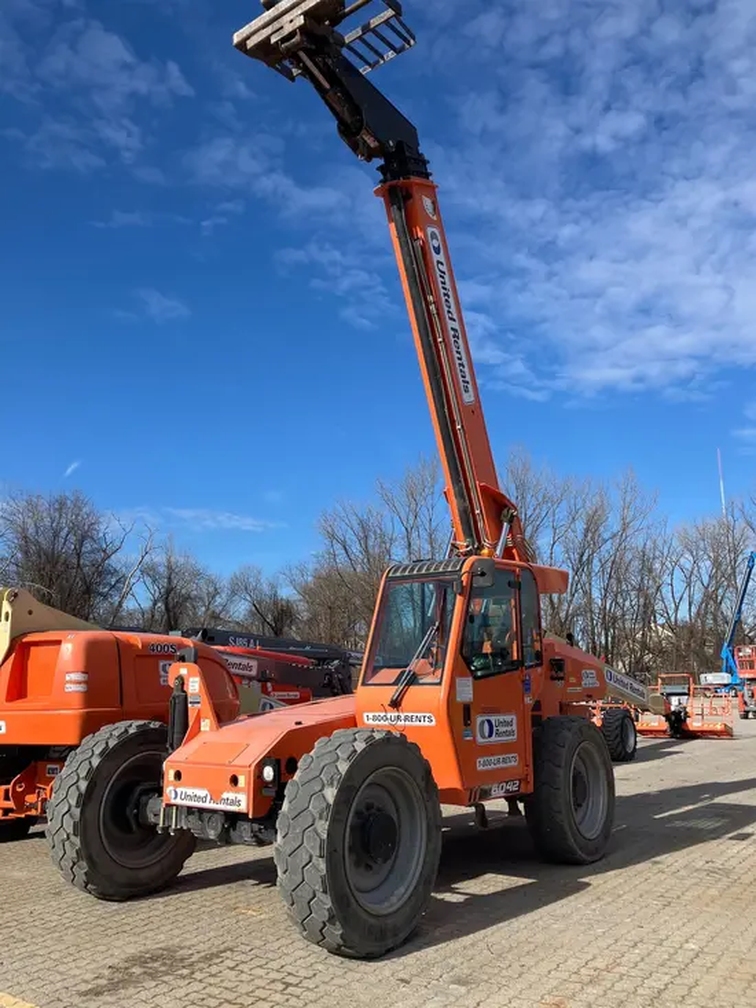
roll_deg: +3.2
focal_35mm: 28
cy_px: 504
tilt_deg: +13.8
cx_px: 378
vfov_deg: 63.4
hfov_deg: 49.8
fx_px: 815
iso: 32
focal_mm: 3.99
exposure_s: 1/1675
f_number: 1.8
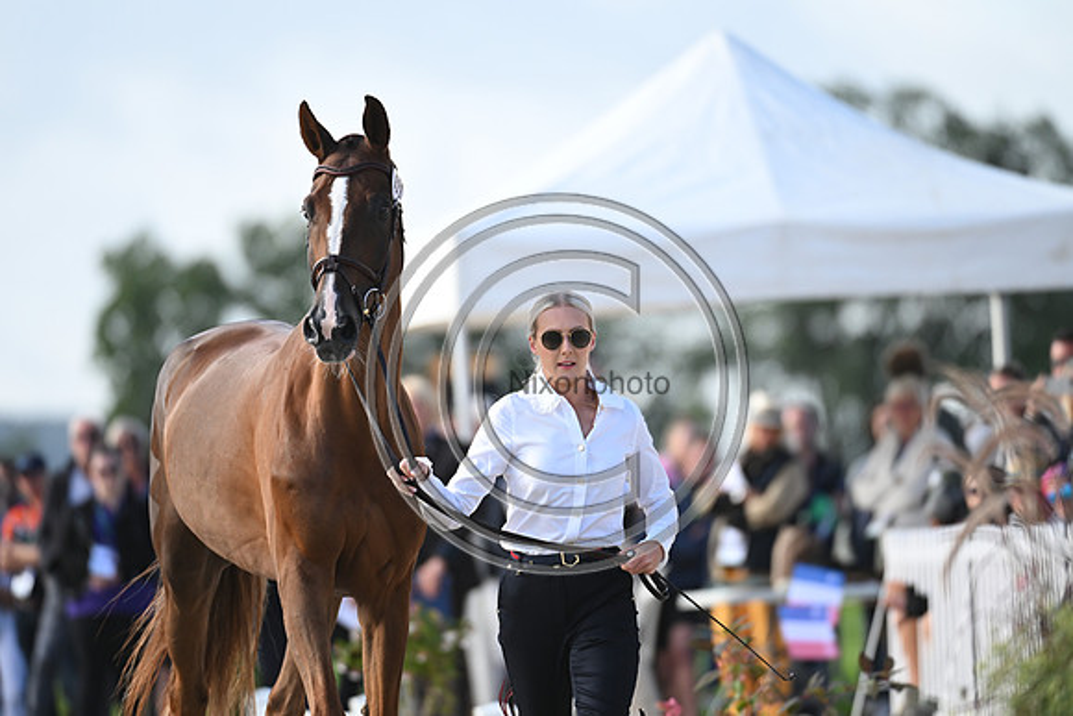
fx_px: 11924
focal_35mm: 400
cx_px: 536
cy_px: 358
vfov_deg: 3.4
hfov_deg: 5.2
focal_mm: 400
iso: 900
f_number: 5
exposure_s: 1/1600
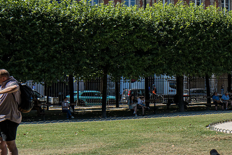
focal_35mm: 92
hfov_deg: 19.3
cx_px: 348
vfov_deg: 14.9
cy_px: 50
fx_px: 593
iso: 200
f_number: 4.5
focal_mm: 28
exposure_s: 1/1000
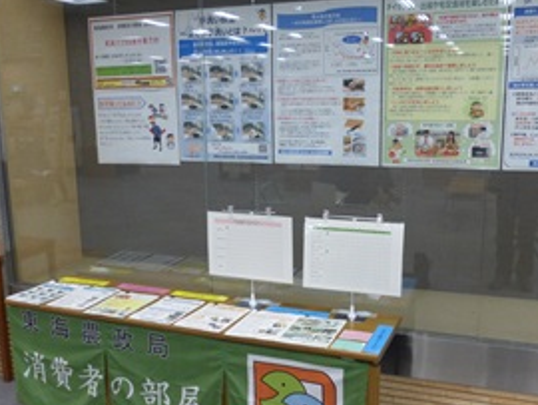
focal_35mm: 37
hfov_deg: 50.1
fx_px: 576
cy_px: 211
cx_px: 281
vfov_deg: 38.7
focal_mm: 4.3
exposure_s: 1/50
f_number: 3.3
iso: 400
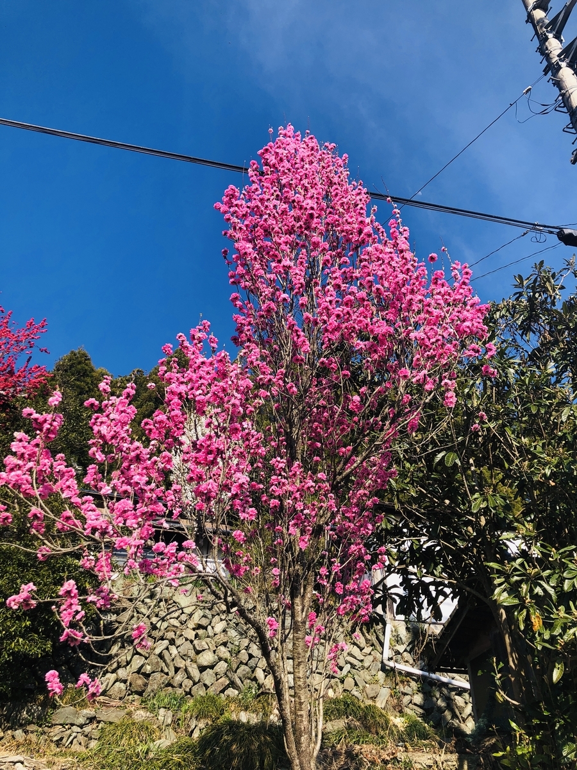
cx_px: 288
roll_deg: -4.7
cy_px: 385
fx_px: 622
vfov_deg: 63.4
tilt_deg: +33.7
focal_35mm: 28
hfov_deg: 49.7
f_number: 1.8
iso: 20
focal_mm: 4
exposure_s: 1/1245
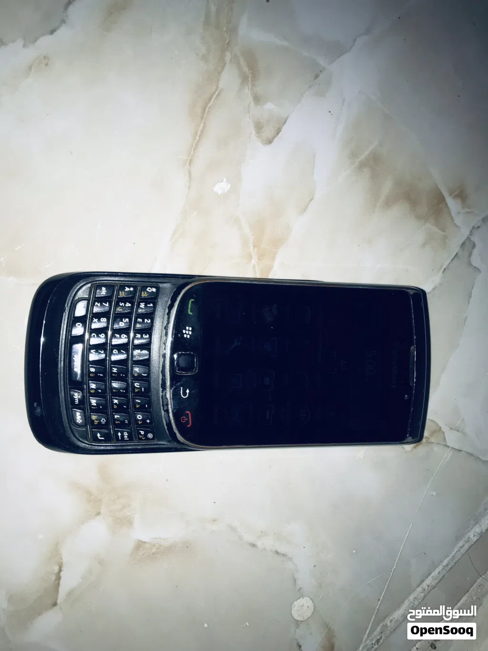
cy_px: 326
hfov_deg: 49.8
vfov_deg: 63.4
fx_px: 526
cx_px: 244
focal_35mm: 28
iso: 20
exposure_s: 1/219
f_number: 1.8
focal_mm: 3.99
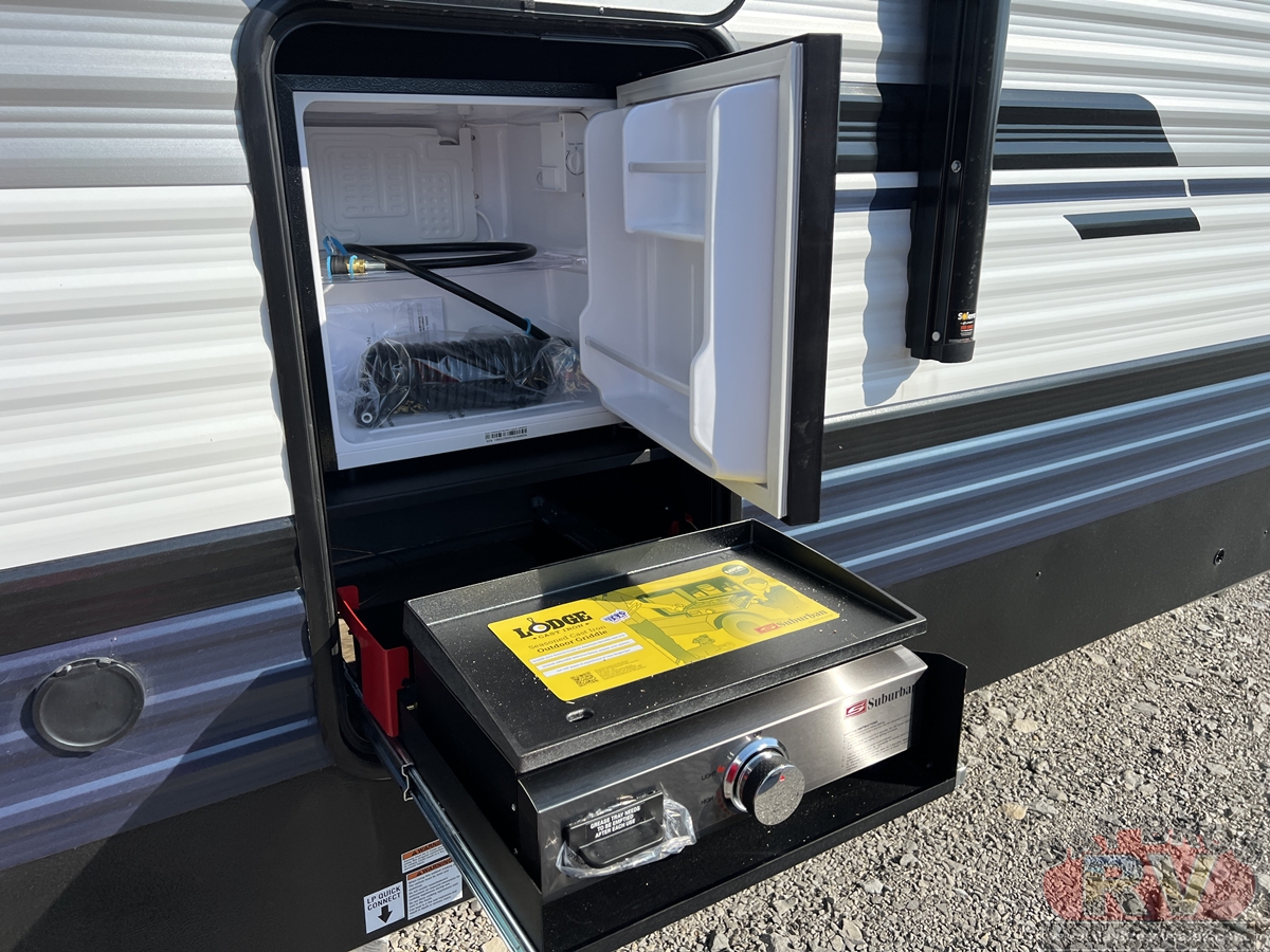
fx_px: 954
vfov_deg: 53.1
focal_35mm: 26
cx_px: 635
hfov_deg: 67.3
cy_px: 476
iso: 50
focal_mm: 5.7
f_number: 1.5
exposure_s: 1/3831
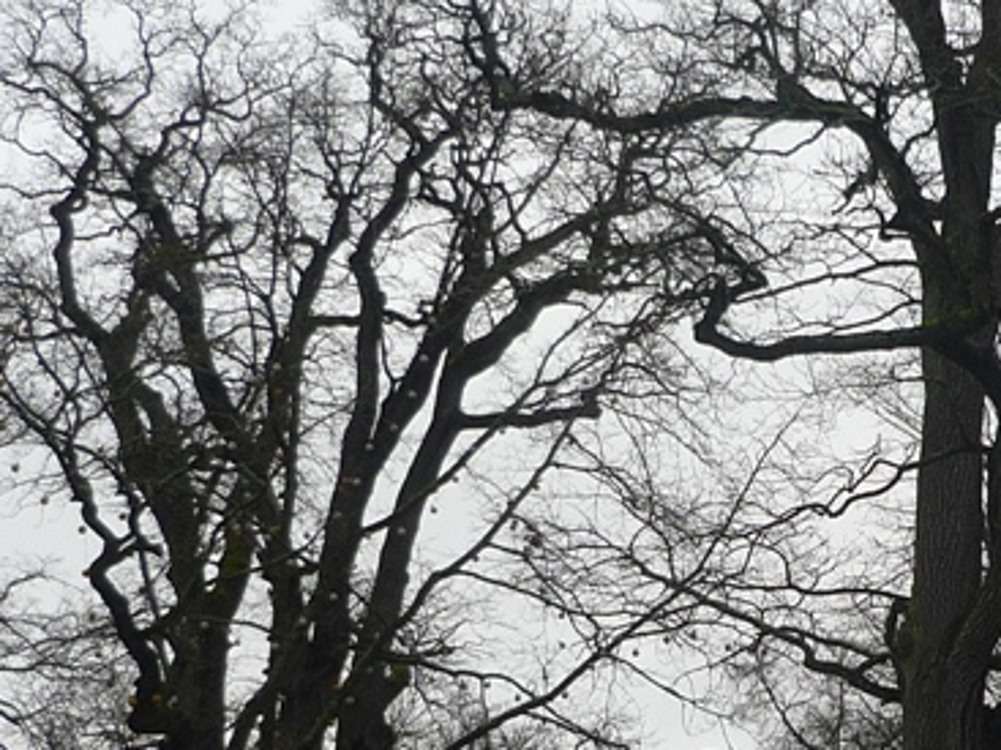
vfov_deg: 13.3
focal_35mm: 111
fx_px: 3209
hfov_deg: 17.6
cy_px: 559
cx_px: 818
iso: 100
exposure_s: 1/160
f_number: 3
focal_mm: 6.8
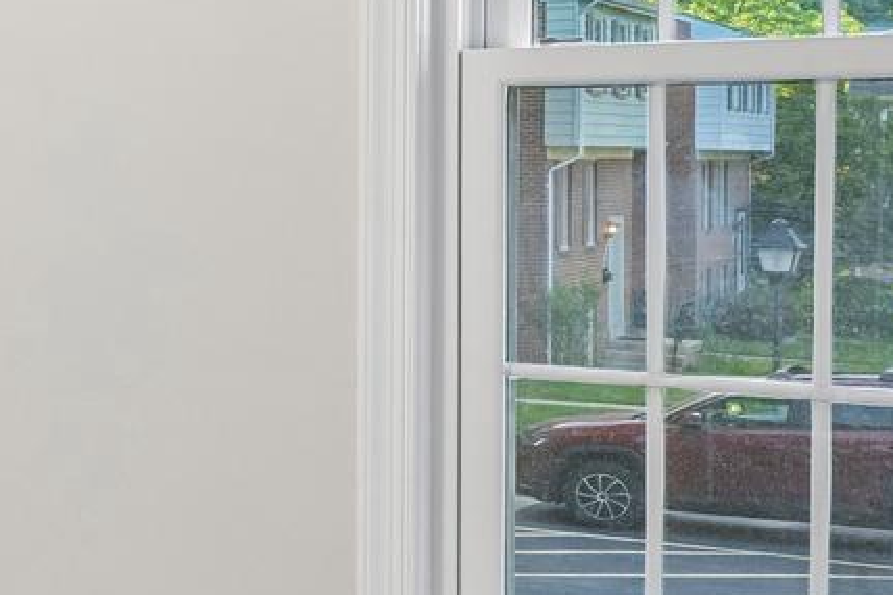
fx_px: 1661
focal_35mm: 67
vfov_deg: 20.2
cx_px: -653
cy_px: 176
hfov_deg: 21.5
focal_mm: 14
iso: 400
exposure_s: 1/8
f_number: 8
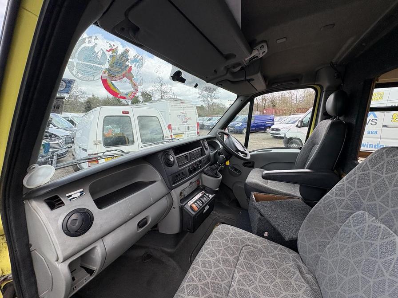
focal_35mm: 14
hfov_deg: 102.1
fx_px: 161
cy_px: 149
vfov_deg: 85.7
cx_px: 199
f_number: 2.2
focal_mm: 2.22
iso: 40
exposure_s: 1/394
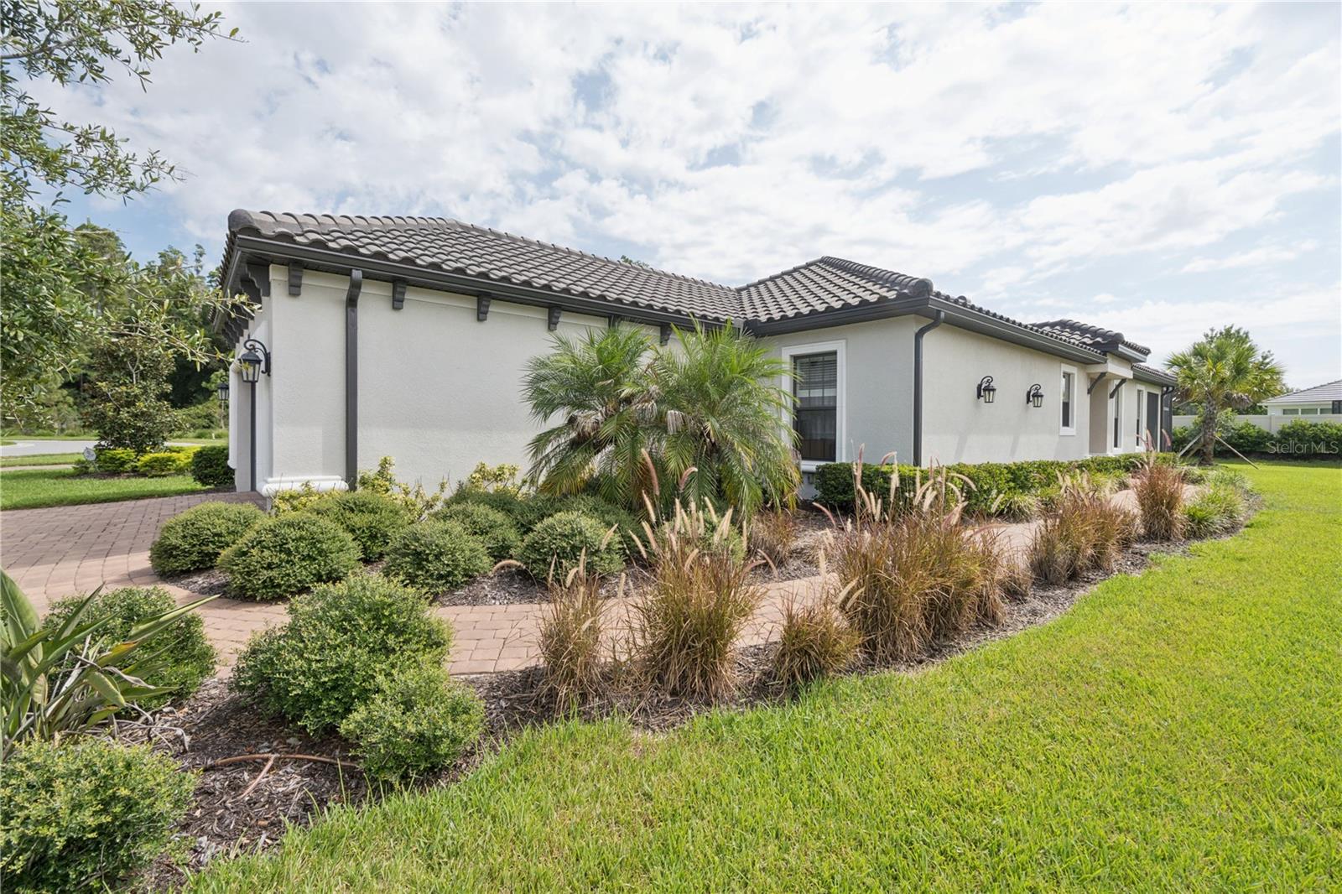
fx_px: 559
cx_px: 671
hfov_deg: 100.4
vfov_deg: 77.3
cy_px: 447
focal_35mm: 15
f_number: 4
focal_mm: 10
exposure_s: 1/2500
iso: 500
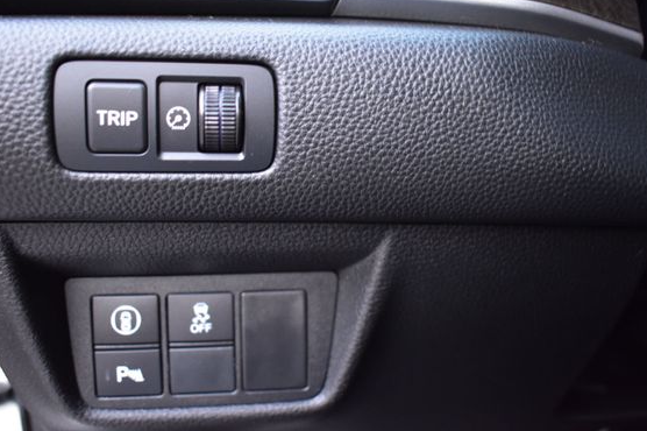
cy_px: 196
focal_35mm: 38
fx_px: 683
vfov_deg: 35.0
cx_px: 348
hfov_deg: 50.7
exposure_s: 1/1.3
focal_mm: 22
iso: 1600
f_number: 3.8
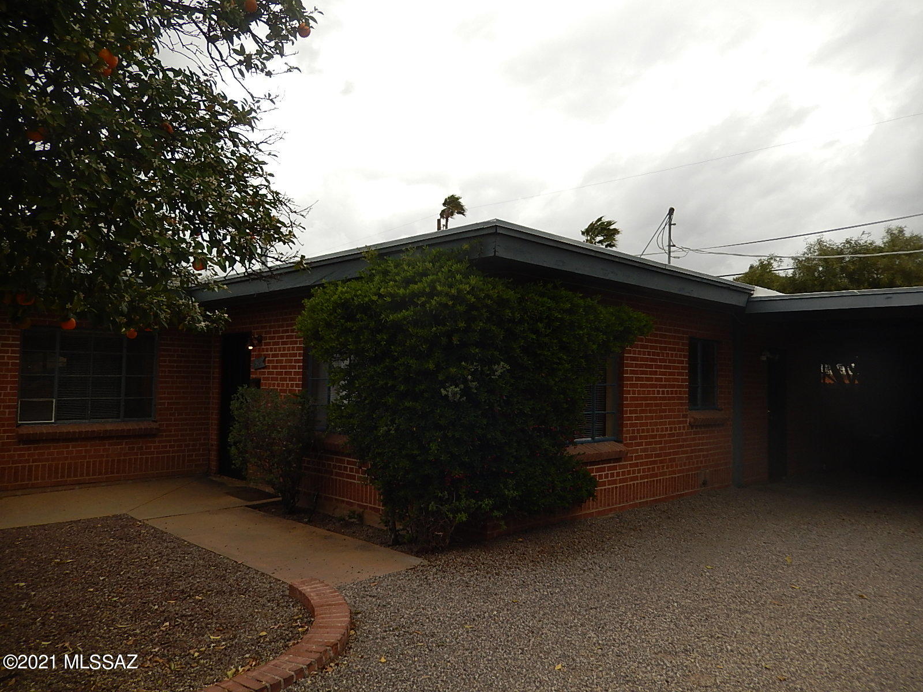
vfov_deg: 54.9
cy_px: 346
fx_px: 667
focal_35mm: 25
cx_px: 462
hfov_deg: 69.4
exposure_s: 1/200
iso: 125
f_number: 6.8
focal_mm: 4.5
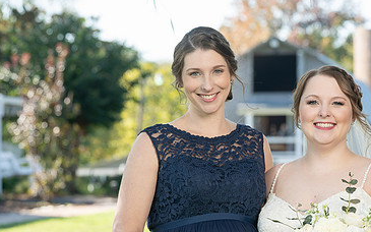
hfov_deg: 11.4
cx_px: 270
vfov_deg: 7.2
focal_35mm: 183
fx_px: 1850
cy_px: 184
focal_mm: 108
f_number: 5.6
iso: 200
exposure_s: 1/200
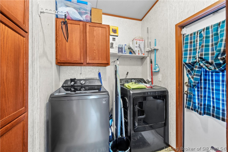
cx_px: 114
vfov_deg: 77.3
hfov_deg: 100.4
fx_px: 95
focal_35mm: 15
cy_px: 76
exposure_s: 4
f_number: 11
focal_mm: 10
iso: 400
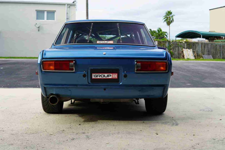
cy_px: 75
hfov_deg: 43.6
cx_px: 112
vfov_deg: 29.9
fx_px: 281
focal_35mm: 45
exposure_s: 1/80
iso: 100
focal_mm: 30
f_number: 5.6
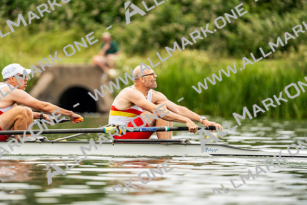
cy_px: 102
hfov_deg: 3.4
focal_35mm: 600
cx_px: 154
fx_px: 5118
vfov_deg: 2.3
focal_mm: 600
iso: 640
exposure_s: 1/2000
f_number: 6.3
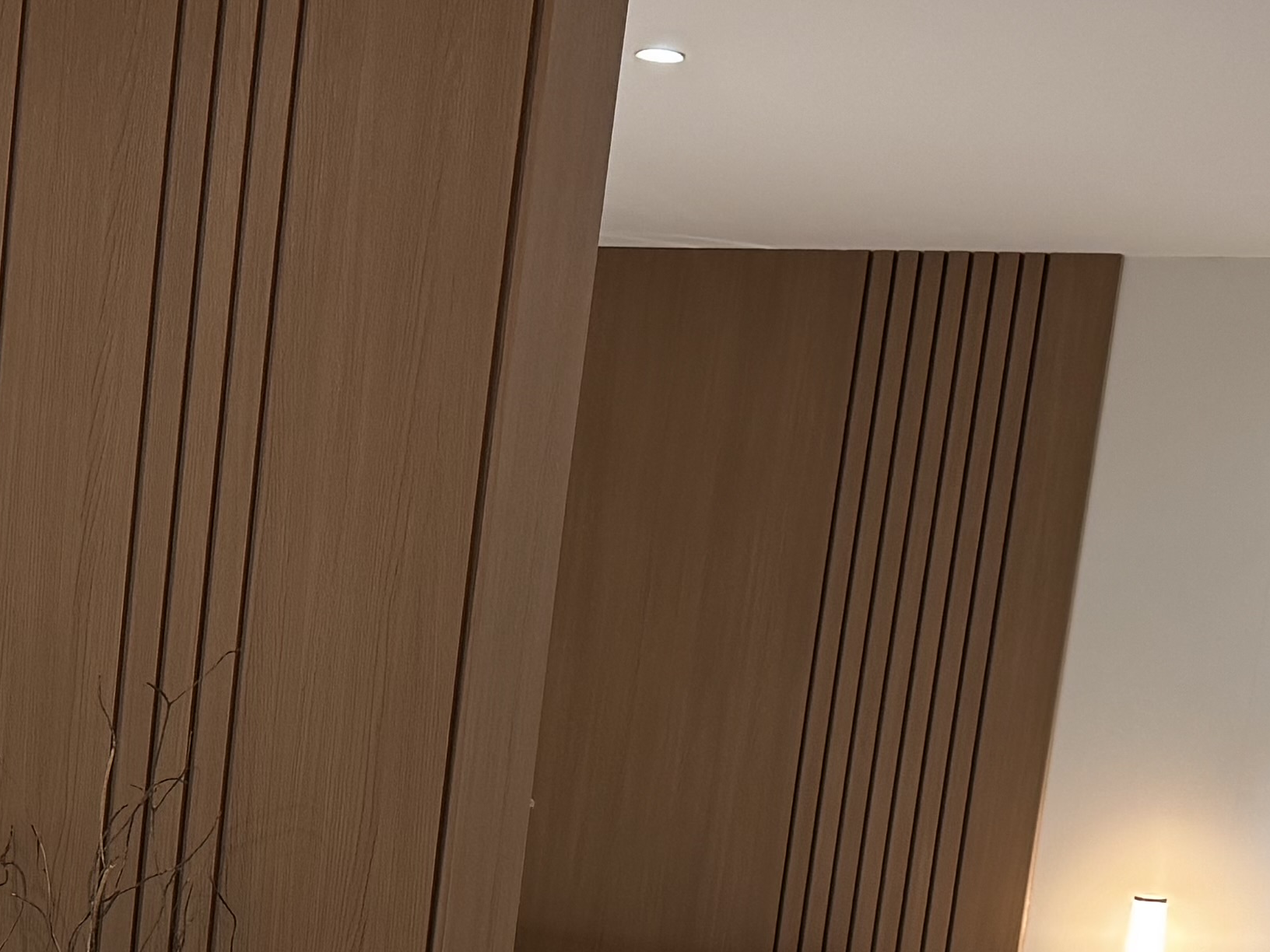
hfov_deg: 22.5
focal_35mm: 84
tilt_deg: -7.2
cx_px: 23
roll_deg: -5.6
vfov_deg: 17.0
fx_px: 3082
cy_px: 1056
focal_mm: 6.76
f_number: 1.78
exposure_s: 1/120
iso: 200
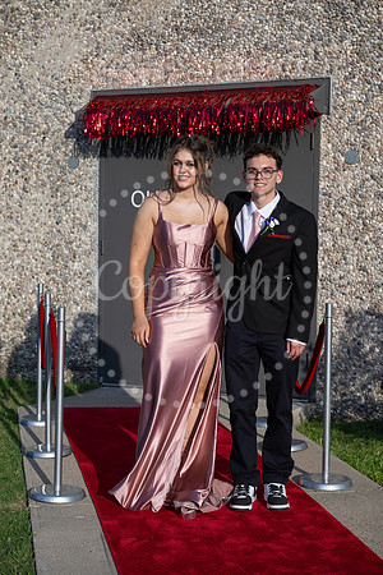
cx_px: 192
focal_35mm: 67
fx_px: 1069
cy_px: 288
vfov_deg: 30.1
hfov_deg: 20.3
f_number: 5
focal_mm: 67
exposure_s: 1/2000
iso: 320
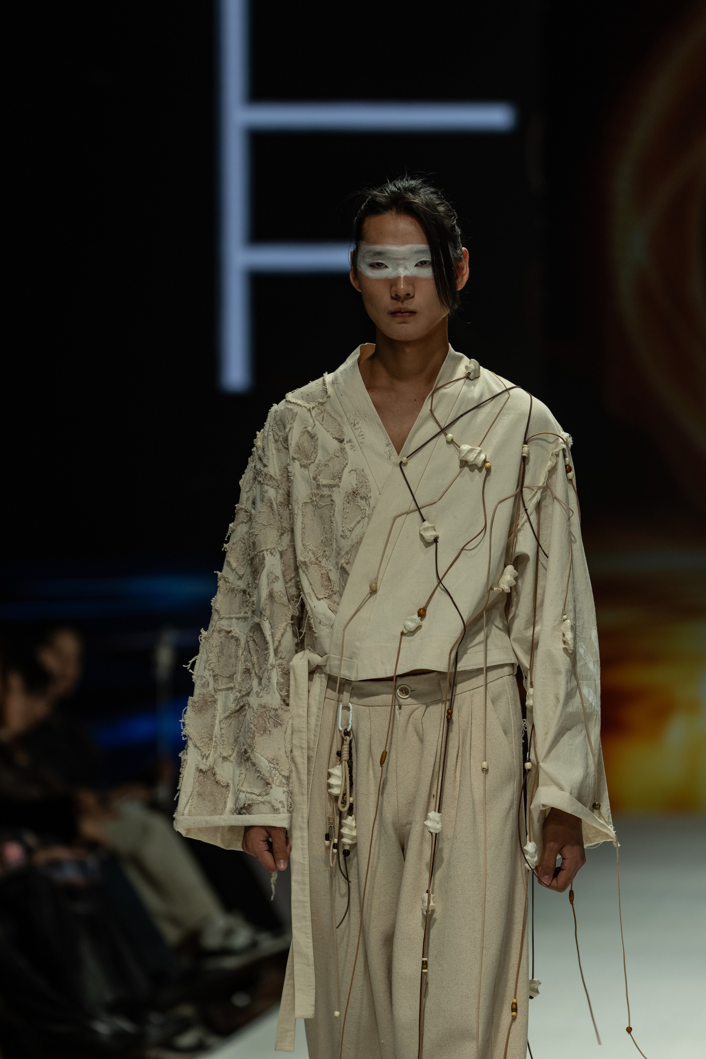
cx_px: 353
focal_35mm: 300
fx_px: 8824
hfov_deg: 4.6
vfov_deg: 6.9
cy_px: 530
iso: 200
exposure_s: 1/250
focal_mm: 200
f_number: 3.2
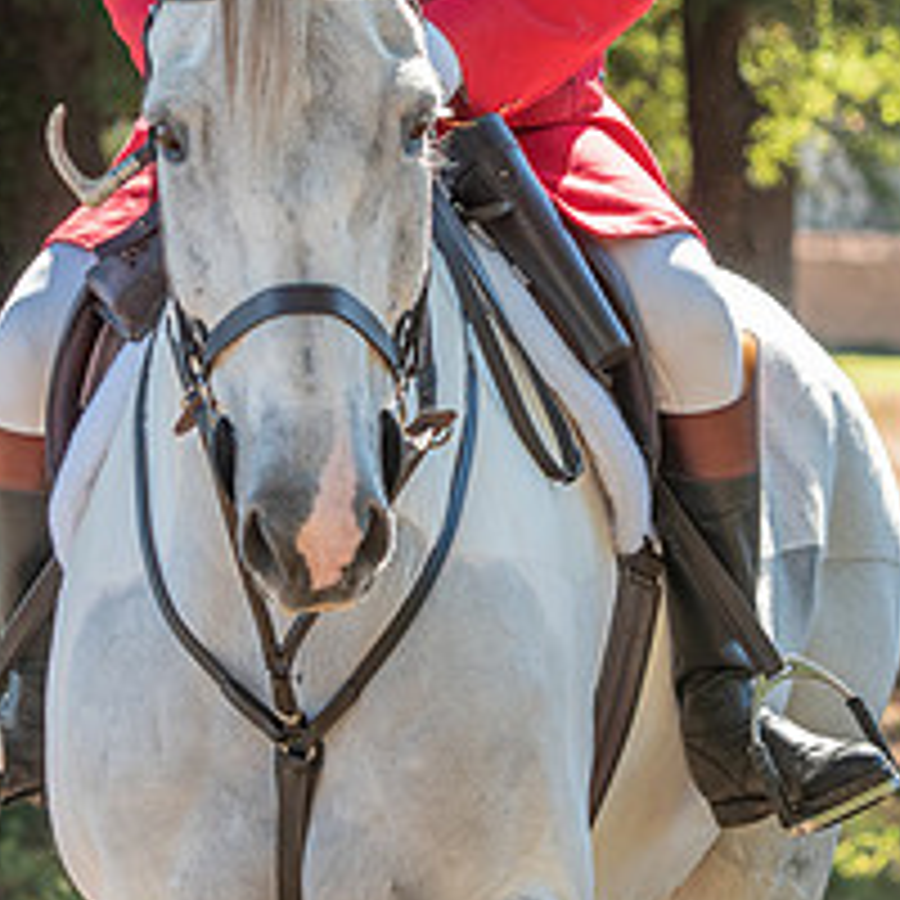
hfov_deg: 5.0
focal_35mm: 349
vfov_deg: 5.0
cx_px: 545
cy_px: 356
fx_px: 10266
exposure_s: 1/250
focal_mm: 95
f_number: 4.5
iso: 280
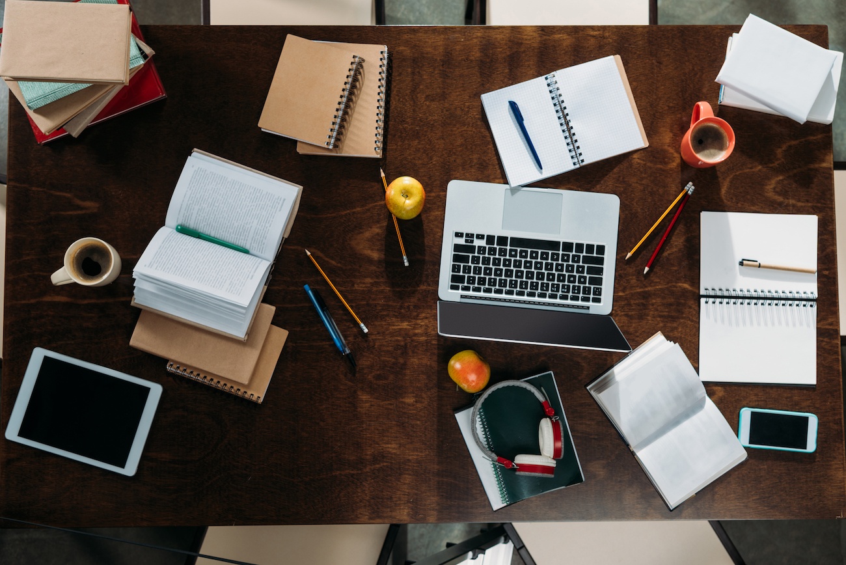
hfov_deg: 44.5
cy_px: 282
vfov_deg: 30.5
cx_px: 423
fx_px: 1034
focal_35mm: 44
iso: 100
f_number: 4
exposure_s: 1/160
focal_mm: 44
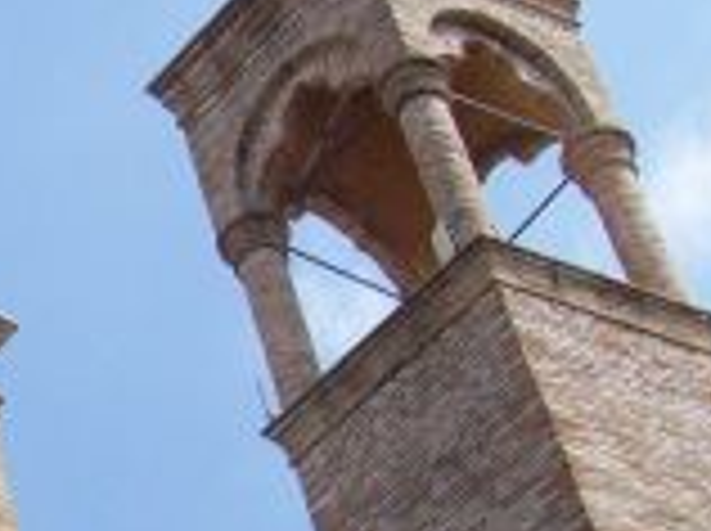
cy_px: 695
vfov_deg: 10.6
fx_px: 2810
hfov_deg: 13.4
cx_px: -432
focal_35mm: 137
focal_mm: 6
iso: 80
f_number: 4.8
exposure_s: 1/596
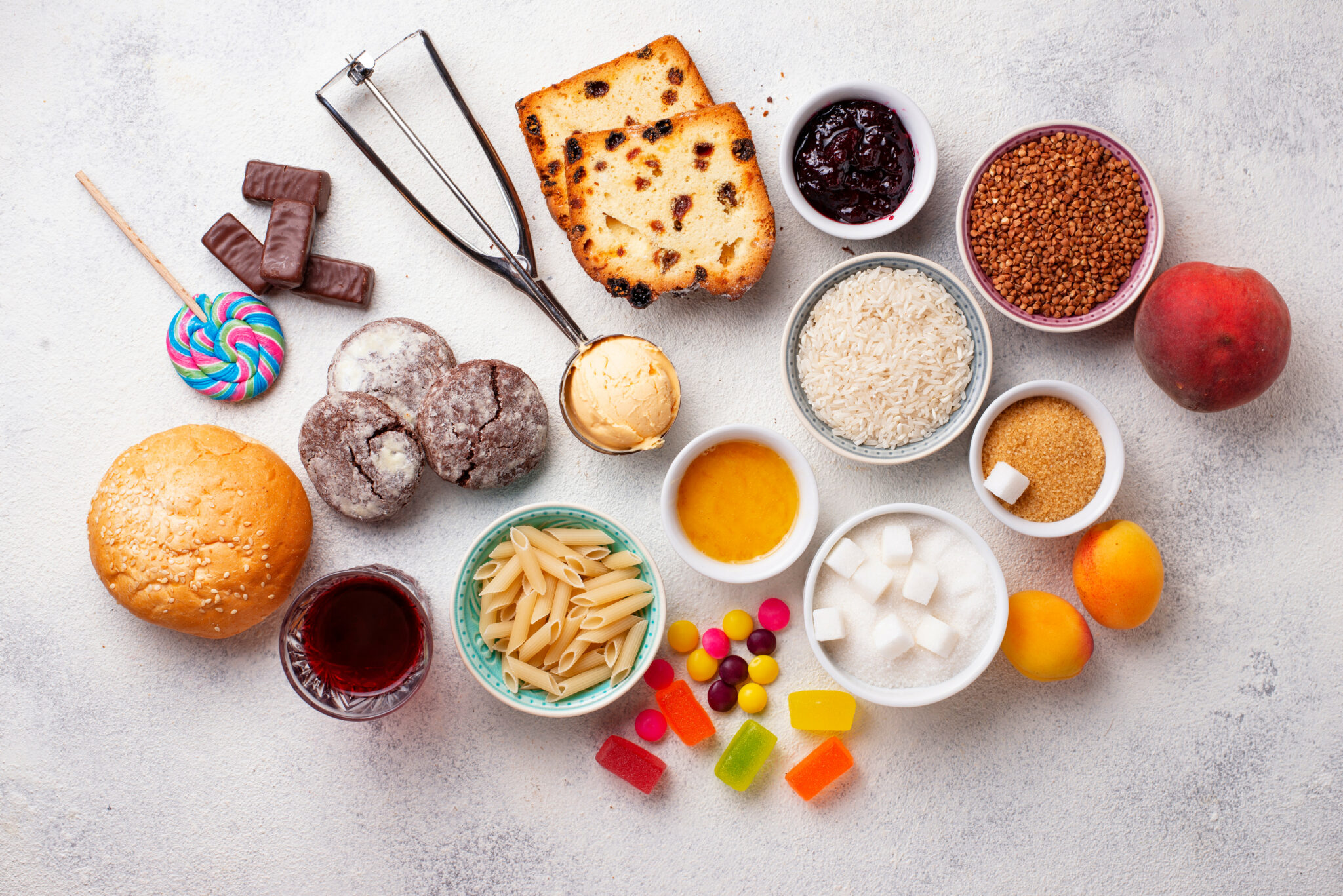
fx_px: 1866
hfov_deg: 39.6
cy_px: 448
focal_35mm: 50
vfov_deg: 27.0
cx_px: 672
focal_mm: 50
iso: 100
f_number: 9
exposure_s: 1/125
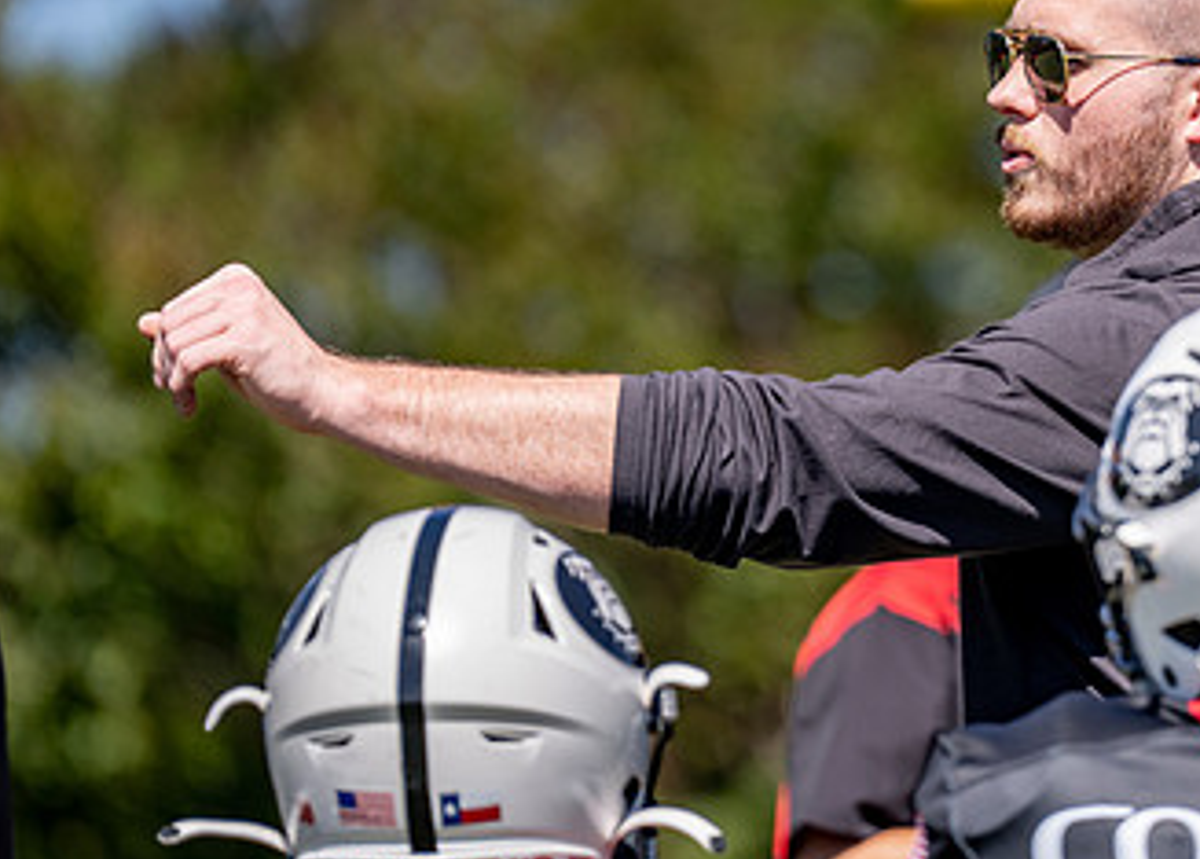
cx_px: 1088
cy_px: 114
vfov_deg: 3.3
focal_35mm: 442
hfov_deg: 4.6
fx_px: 15073
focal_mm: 200
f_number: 2.8
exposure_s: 1/1600
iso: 100
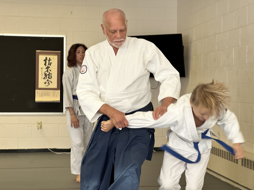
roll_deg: -0.6
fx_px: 565
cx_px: 127
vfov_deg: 19.1
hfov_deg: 25.3
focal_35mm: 77
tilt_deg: -2.3
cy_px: 95
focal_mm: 9
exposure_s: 1/120
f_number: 2.8
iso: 160
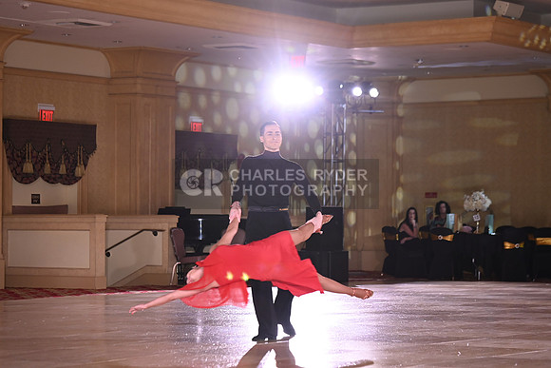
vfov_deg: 11.4
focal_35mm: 120
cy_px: 184
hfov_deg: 17.1
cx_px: 276
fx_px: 1837
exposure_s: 1/200
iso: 1600
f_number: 4
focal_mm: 120
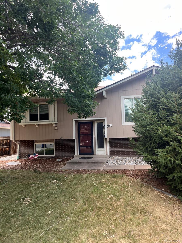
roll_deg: +1.6
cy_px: 122
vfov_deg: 67.3
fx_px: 182
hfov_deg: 53.1
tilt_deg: +3.1
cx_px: 91
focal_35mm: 26
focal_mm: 5.1
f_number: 1.6
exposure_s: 1/421
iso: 50
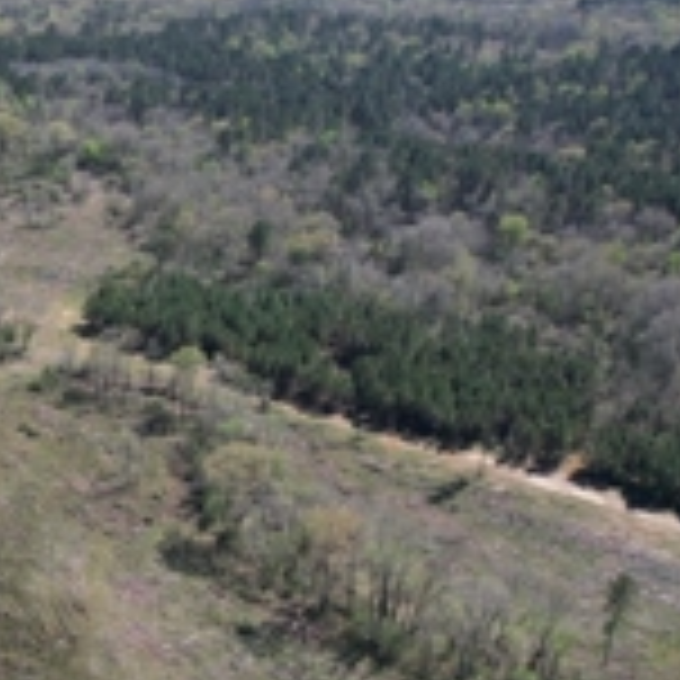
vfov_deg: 34.0
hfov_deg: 30.5
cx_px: -65
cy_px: 347
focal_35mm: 50
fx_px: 1111
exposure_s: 1/1600
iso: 200
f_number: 2.8
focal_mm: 8.38
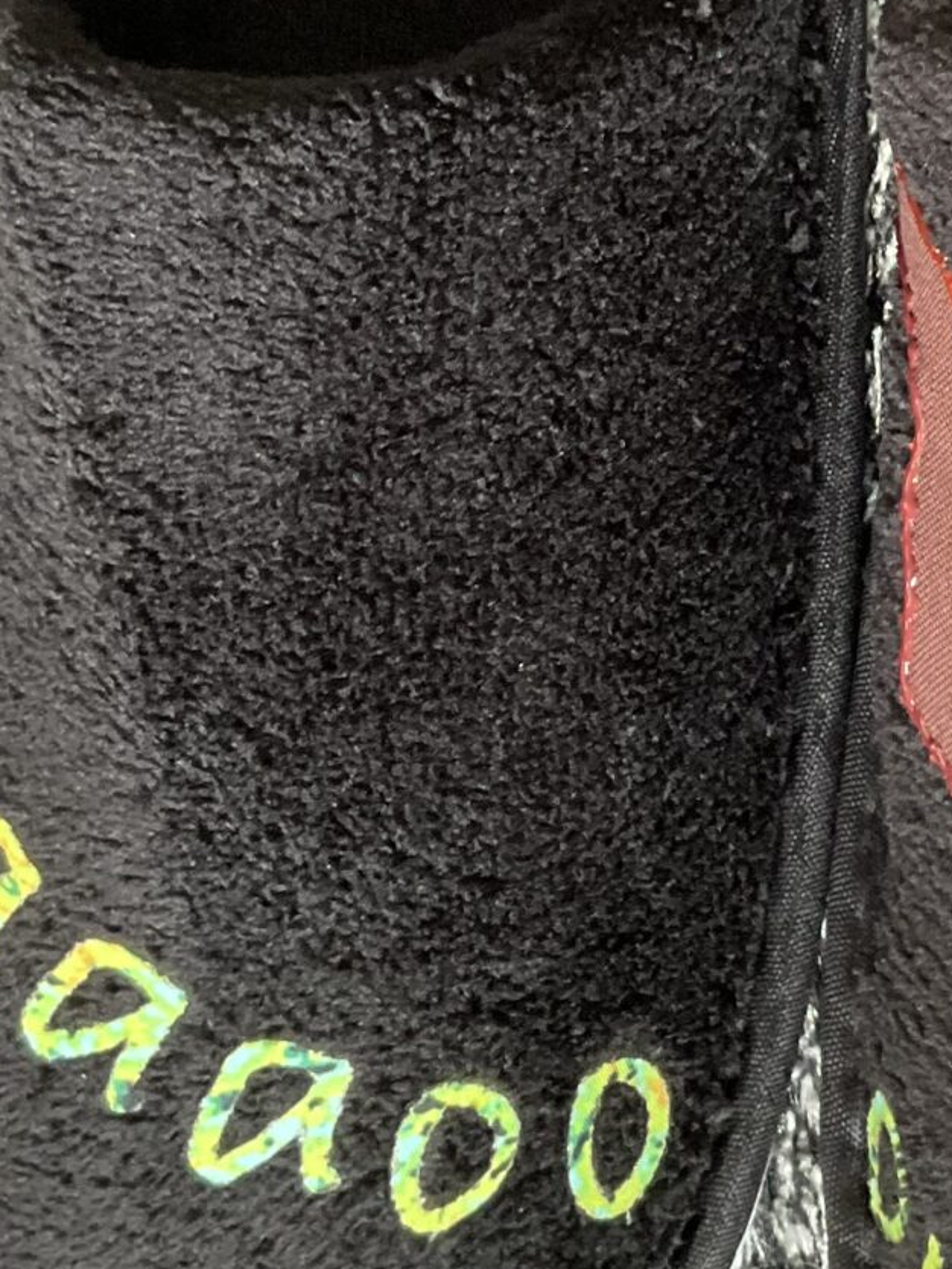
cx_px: 912
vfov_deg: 21.8
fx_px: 3262
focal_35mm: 89
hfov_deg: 16.3
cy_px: 294
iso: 320
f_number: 1.8
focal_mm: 3
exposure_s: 1/50
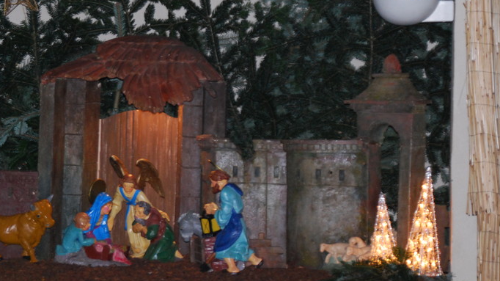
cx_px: 138
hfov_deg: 15.0
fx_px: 1895
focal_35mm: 143
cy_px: 140
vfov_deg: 8.5
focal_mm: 62
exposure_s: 1/60
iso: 800
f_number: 5.3
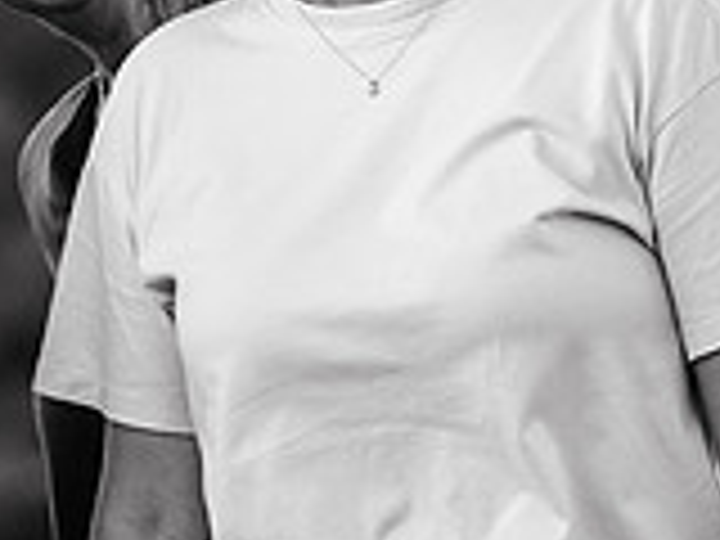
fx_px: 16307
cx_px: 22
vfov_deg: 1.9
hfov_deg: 2.5
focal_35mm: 784
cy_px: 70
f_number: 5.6
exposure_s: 1/160
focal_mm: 200
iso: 500
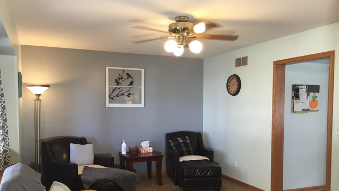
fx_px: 288
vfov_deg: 36.4
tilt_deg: -3.5
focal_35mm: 32
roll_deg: +0.0
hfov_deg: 61.0
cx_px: 170
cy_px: 122
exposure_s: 1/30
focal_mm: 4.15
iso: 80
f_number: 2.2
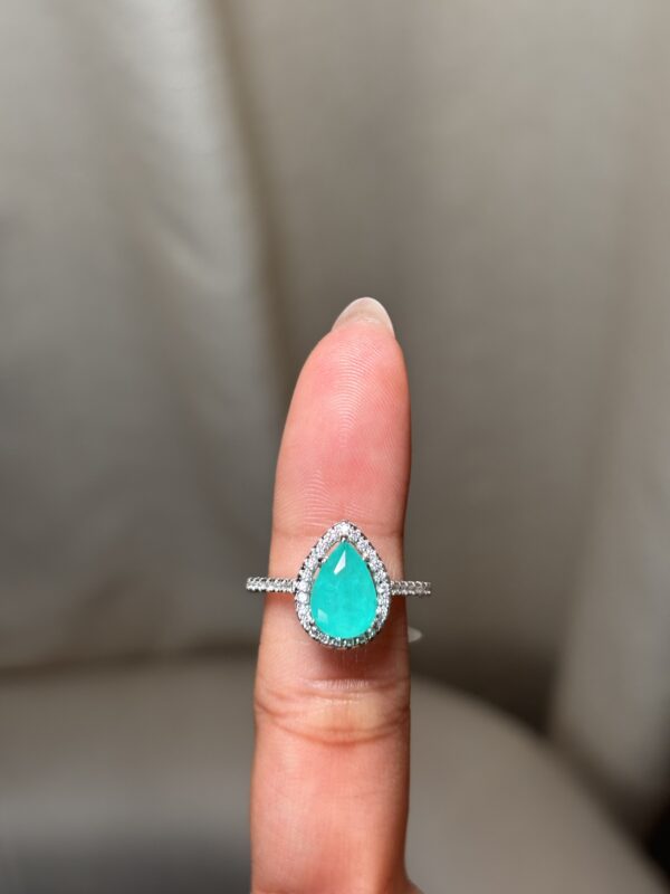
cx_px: 335
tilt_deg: -54.6
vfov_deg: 36.8
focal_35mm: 52
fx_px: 1342
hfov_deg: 28.0
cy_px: 447
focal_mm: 5.96
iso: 32
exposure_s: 1/84
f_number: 1.6
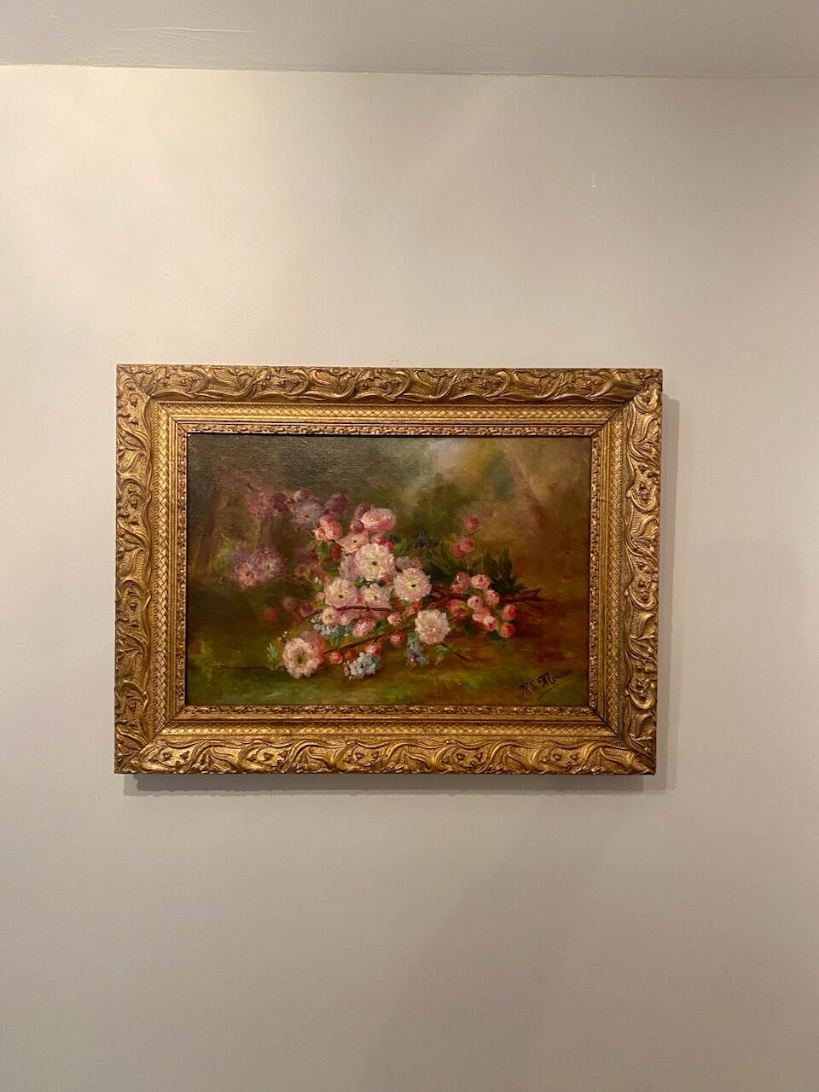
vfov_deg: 67.3
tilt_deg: +3.1
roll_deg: +0.5
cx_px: 410
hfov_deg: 53.1
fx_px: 820
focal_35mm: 26
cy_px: 546
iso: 100
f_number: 1.8
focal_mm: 4.25
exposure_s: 1/50
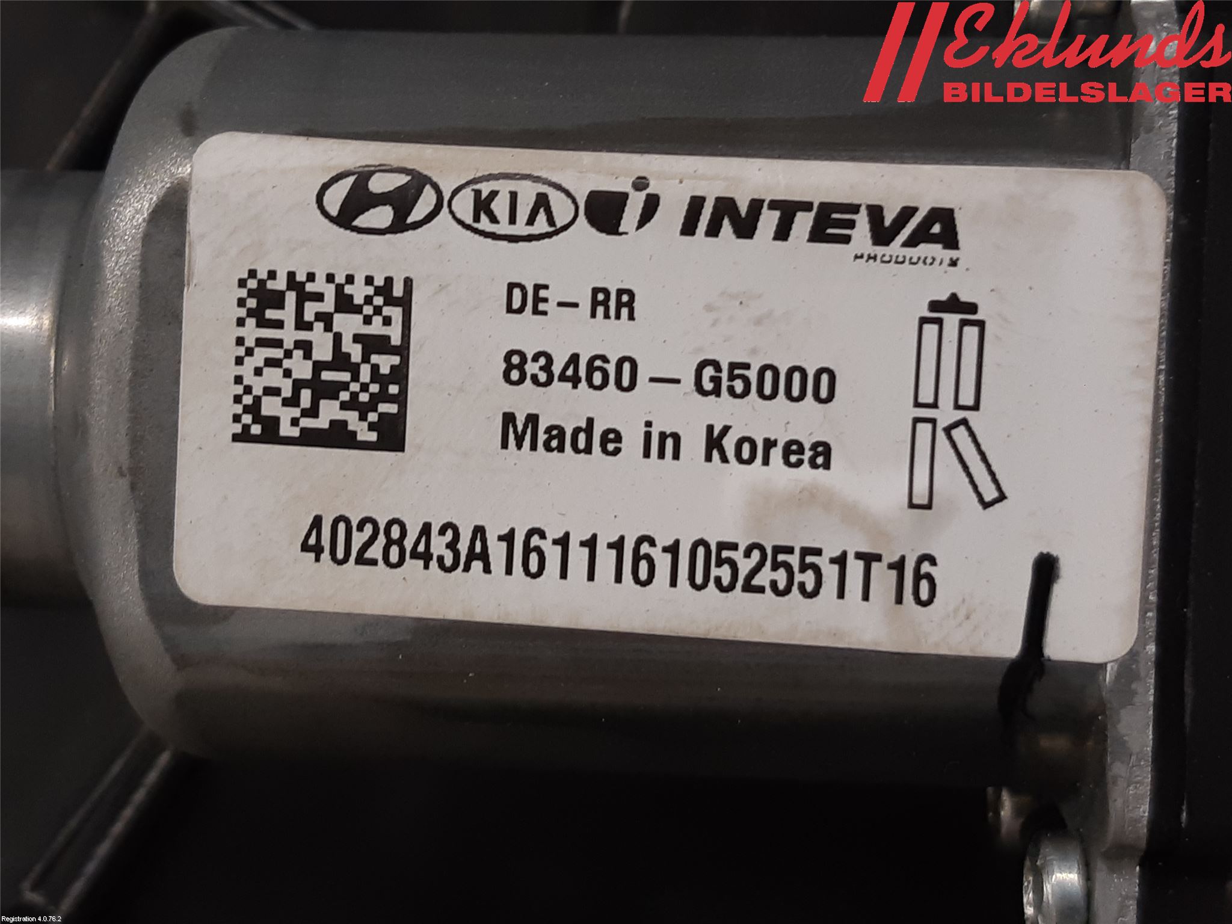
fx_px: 925
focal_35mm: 26
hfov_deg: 67.3
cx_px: 616
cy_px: 462
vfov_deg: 53.1
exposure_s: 1/50
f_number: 1.7
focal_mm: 3.93
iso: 64
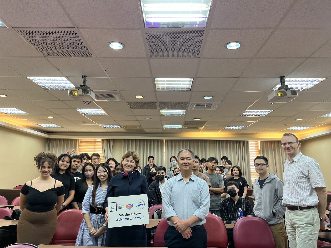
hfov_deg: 67.3
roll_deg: -0.8
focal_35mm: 26
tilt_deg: +9.9
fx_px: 249
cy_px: 124
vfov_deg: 53.1
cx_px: 166
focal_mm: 5.1
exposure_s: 1/60
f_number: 1.6
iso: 80
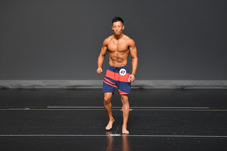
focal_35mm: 300
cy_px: 76
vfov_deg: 4.6
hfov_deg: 6.9
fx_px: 1891
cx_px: 114
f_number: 5.6
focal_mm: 200
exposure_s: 1/400
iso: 2500
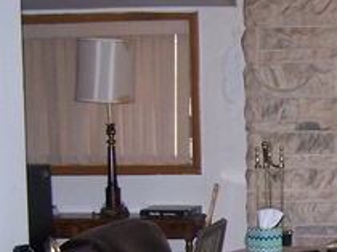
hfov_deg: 16.3
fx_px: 1128
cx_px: 411
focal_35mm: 116
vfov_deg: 12.6
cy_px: 252
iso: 140
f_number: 2.8
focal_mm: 6.3
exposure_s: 1/60
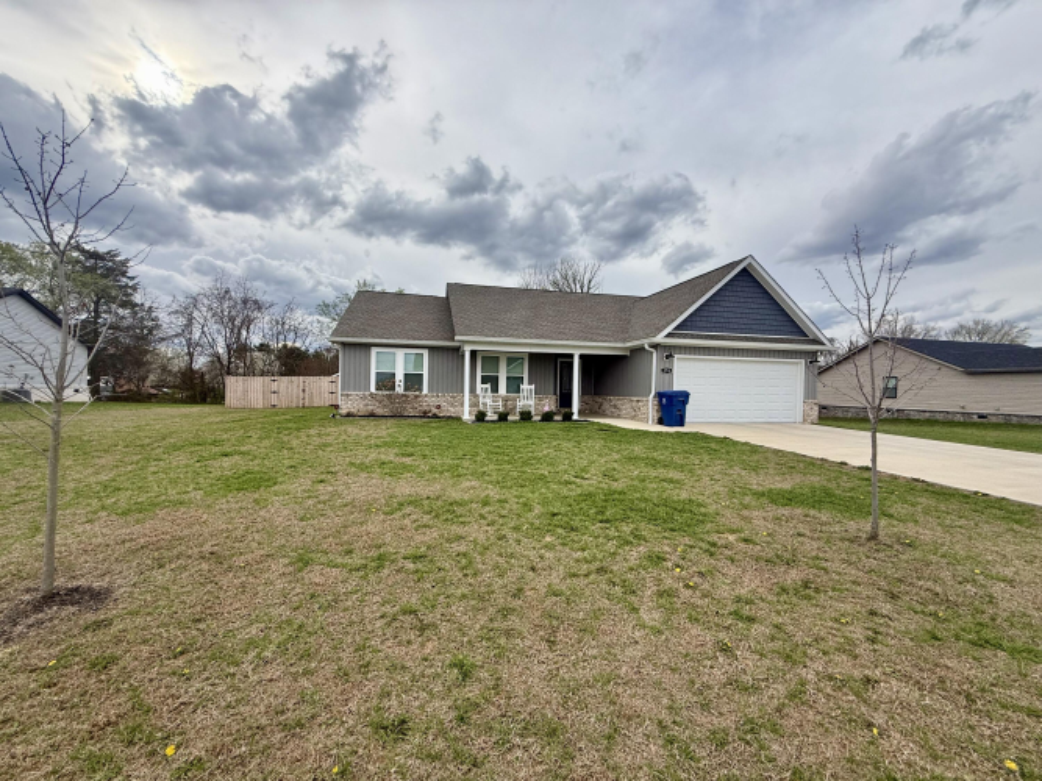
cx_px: 521
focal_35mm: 14
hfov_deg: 102.1
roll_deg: -0.7
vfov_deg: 85.7
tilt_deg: -0.3
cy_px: 390
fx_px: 421
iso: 50
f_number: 2.2
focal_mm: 2.22
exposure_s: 1/1189
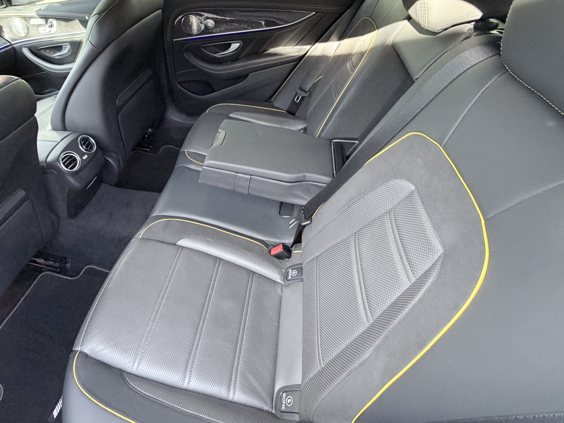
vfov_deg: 64.4
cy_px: 144
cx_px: 221
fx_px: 326
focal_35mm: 20
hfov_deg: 80.6
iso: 320
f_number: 2.2
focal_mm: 2.22
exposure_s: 1/111
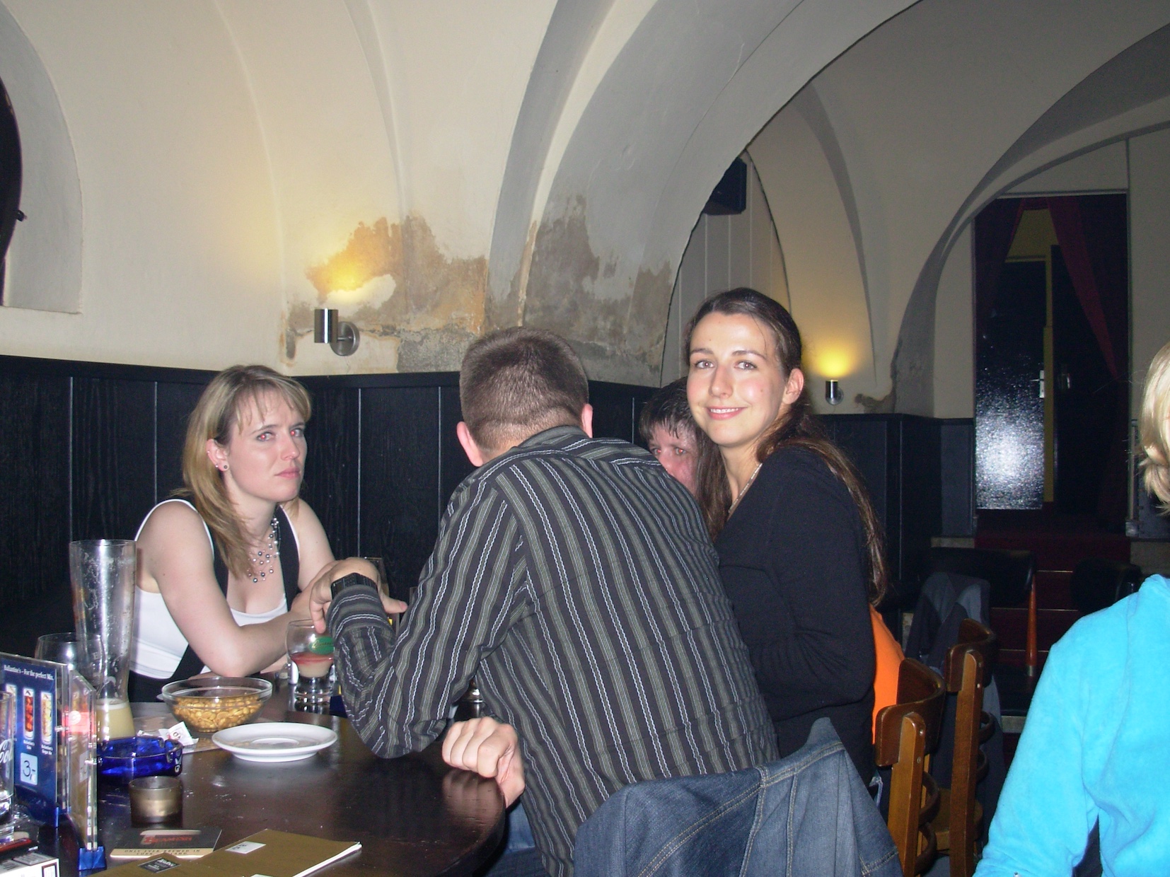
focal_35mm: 38
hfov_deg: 49.0
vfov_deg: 37.7
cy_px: 438
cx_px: 585
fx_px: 1284
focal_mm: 6.3
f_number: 2.9
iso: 77
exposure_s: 1/49.4
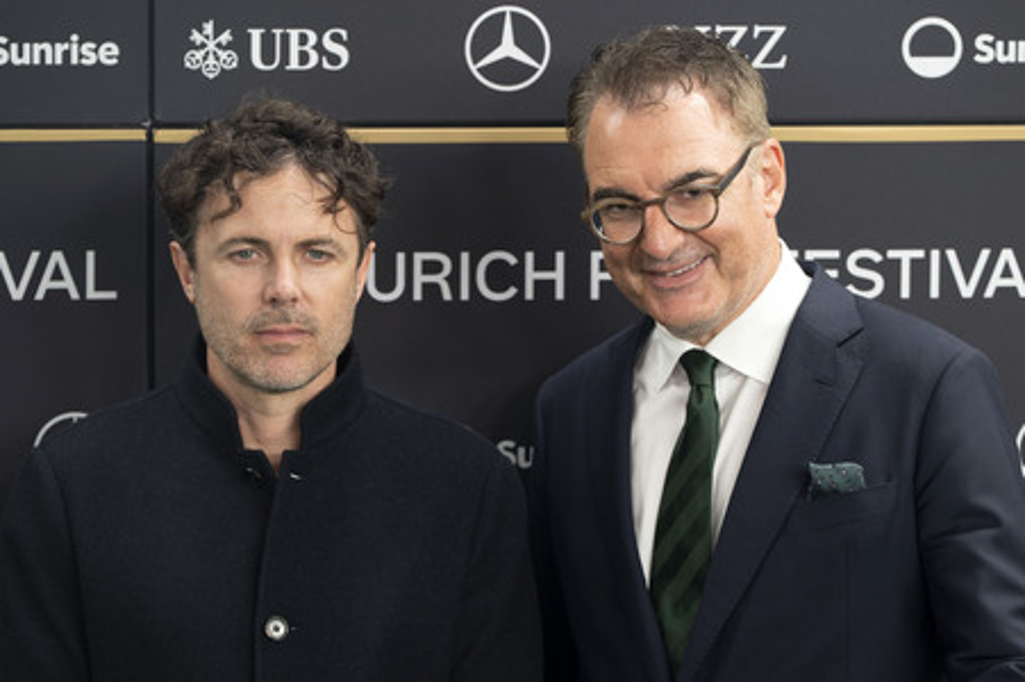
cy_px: 330
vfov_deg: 7.5
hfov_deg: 11.2
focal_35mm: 184
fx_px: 5224
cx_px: 512
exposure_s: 1/200
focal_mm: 178
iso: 400
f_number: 4.5
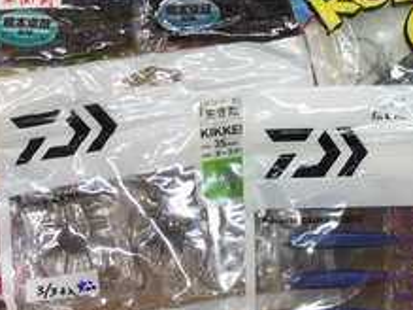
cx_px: 343
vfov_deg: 16.6
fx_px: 1014
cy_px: -66
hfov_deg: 22.6
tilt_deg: -74.4
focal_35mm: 85
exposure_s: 1/40
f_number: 2.4
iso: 25
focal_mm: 3.3
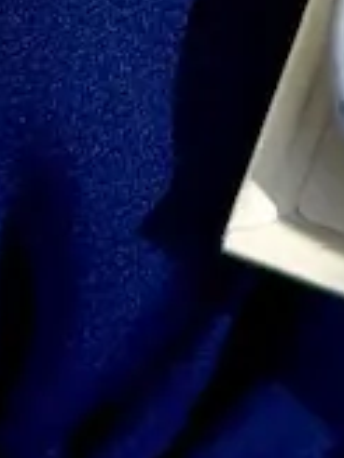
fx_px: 4956
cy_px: -793
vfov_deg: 5.1
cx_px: 1161
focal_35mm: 374
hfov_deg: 3.8
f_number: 1.78
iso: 80
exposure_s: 1/6024
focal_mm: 6.76
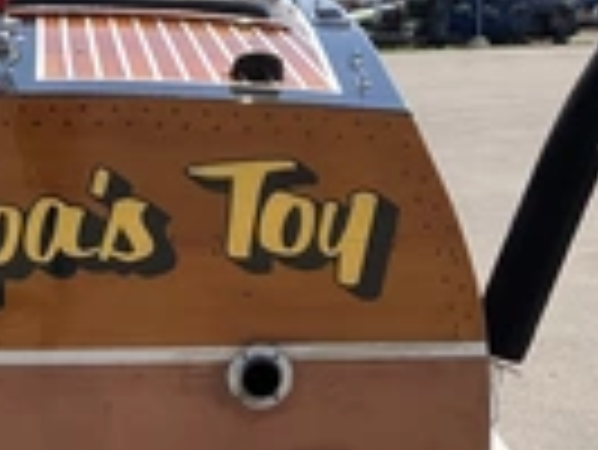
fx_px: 1504
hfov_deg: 21.5
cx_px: -31
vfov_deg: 17.0
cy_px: 225
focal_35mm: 87
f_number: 1.8
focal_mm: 3
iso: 25
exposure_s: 1/2141
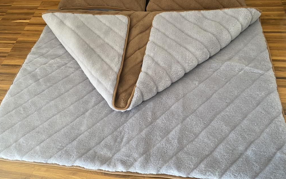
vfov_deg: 44.4
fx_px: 218
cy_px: 75
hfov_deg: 66.5
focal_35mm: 28
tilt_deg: -52.3
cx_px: 143
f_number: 1.8
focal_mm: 4.25
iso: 125
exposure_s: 1/60
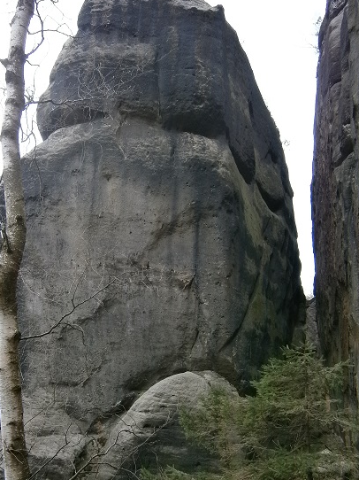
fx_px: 484
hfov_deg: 40.3
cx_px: 128
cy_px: 268
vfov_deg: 52.5
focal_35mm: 35
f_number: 2.8
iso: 80
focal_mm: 4.7
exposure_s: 1/100
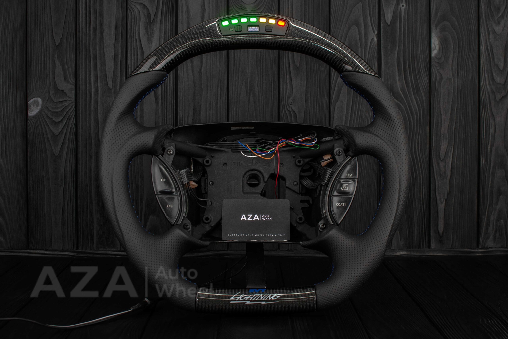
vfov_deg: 25.8
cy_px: 170
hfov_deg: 37.8
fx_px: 741
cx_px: 254
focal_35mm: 52
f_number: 6.3
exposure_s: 1/125
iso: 500
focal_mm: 35
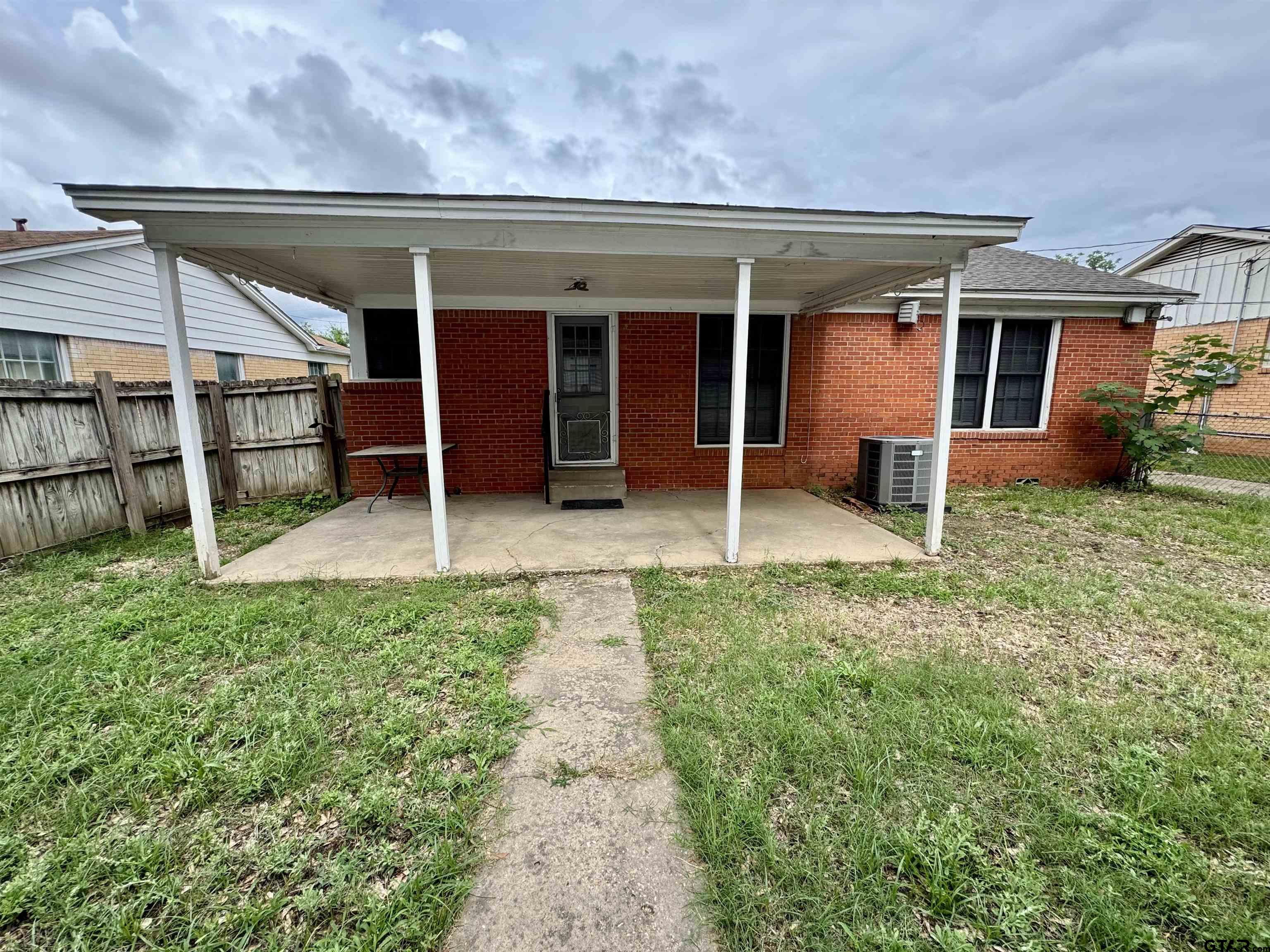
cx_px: 635
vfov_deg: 85.7
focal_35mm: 14
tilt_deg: -8.4
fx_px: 514
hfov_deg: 102.1
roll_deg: -0.2
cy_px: 476
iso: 50
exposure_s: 1/544
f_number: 2.2
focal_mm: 2.22
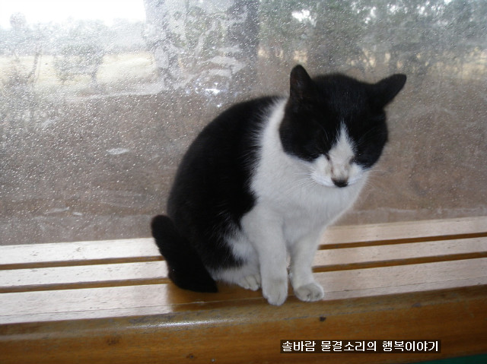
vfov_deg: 37.7
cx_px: 244
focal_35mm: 38
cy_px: 182
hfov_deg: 49.0
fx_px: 534
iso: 100
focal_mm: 6.7
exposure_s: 1/30
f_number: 3.5
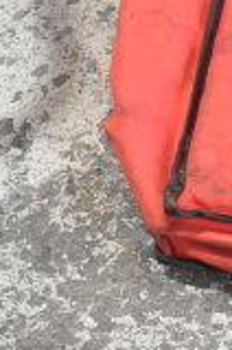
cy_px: 34
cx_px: 479
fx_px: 2670
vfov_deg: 7.5
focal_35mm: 275
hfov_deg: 4.9
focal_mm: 48
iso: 2800
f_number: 5.3
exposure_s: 1/160
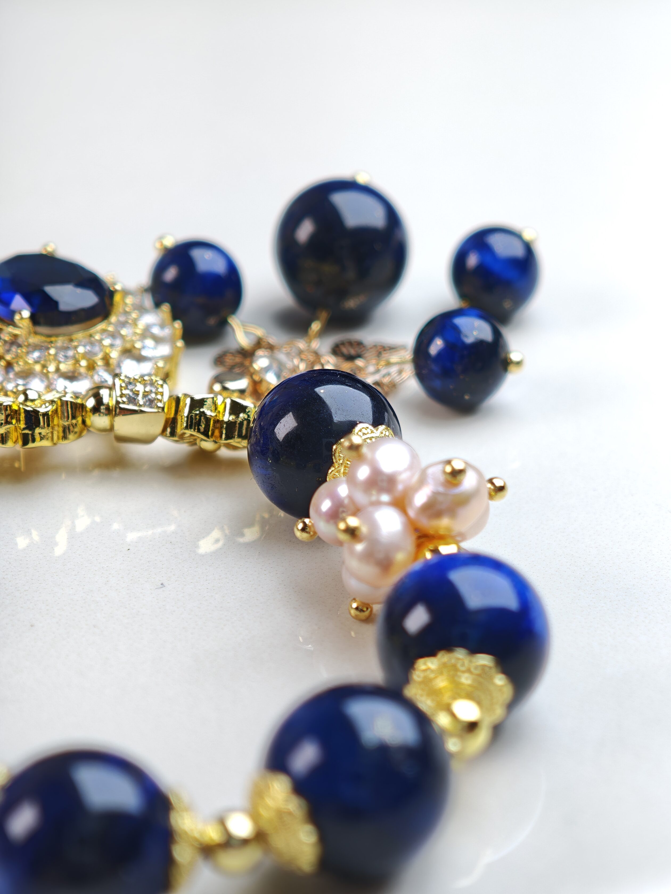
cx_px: 336
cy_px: 447
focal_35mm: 86
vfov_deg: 22.8
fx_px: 2223
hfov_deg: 17.2
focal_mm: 11.5
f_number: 1.8
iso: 50
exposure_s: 1/335
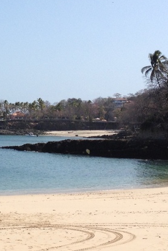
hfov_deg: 12.6
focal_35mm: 106
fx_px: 741
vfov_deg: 19.2
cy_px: 82
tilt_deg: +0.2
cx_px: -35
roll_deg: +0.1
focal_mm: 4.28
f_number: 2.4
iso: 50
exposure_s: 1/2907
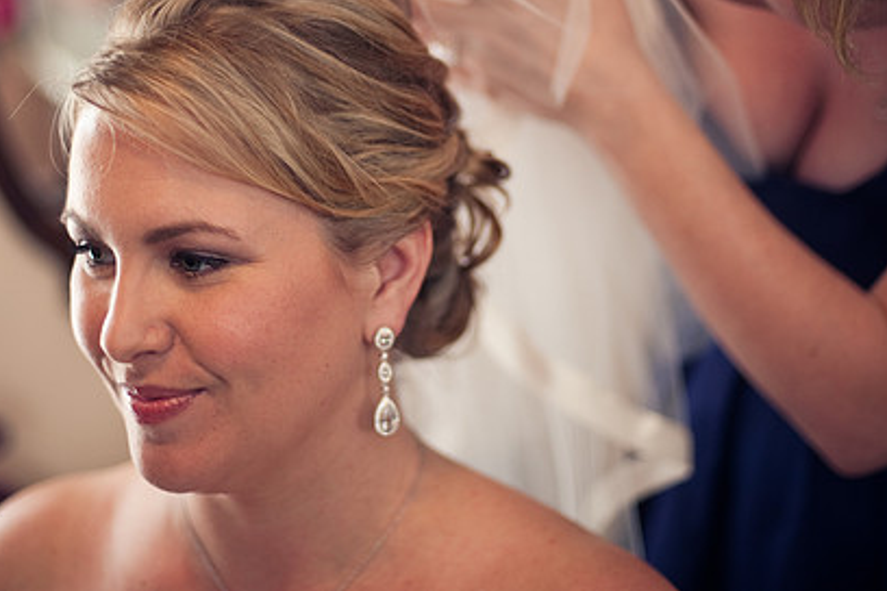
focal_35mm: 71
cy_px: 174
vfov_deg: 19.1
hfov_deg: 28.4
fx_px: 1749
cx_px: 409
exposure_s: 1/100
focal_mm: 50
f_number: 1.4
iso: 400
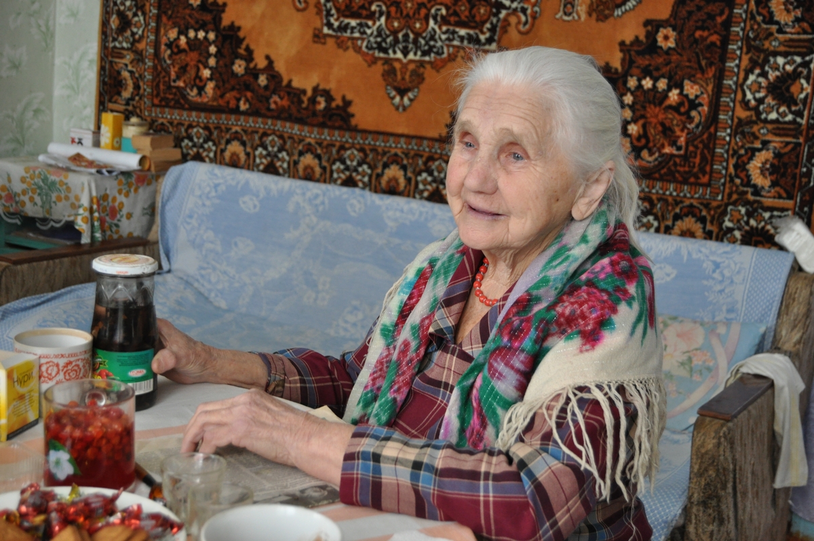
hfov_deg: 41.2
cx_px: 407
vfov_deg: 28.0
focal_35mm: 48
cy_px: 270
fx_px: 1084
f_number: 4.5
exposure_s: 1/30
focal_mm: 32
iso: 1000
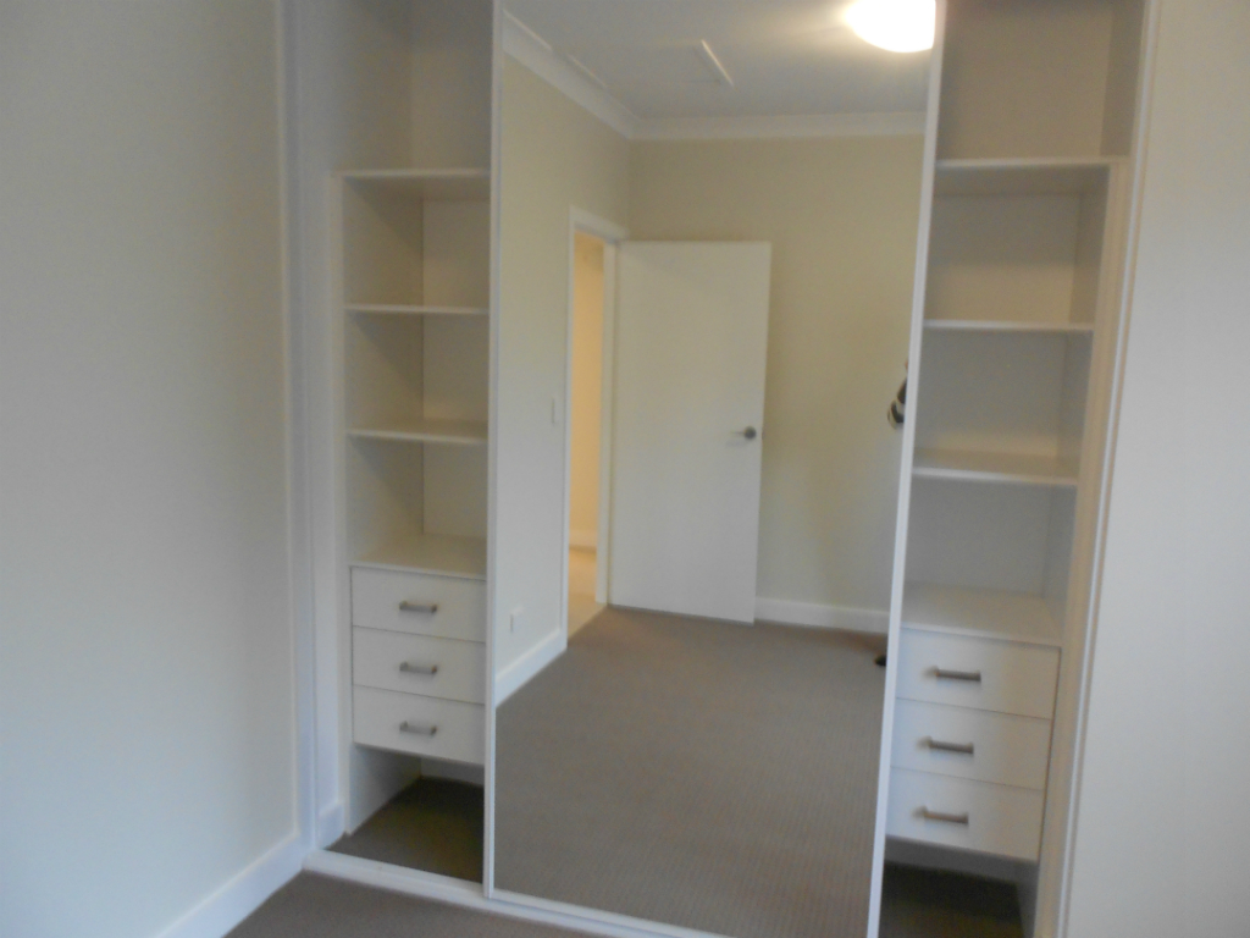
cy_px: 469
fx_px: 939
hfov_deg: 67.3
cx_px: 625
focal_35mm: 26
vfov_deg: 53.1
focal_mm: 4.6
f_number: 3.2
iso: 250
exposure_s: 1/30
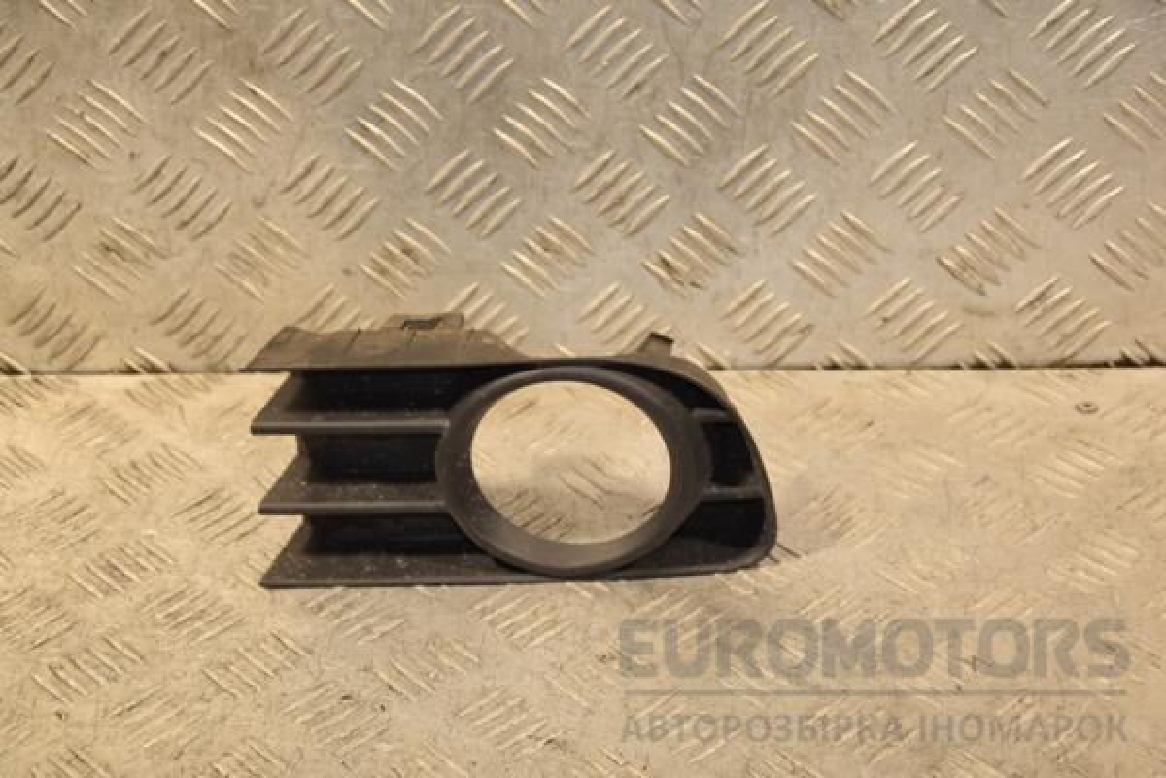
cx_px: 583
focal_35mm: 78
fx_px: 2526
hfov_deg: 26.0
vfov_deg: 17.5
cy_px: 389
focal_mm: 52
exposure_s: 1/160
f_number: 5
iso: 800
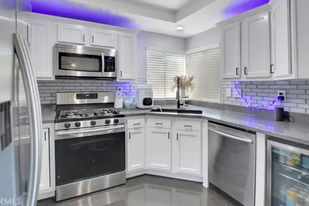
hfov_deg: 89.9
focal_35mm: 18
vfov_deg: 66.8
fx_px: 155
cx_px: 163
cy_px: 83
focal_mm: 10
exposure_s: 1/100
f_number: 5
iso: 1250
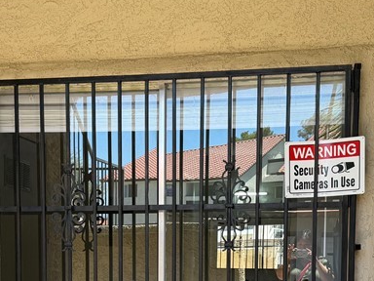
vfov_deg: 21.9
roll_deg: +0.1
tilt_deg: -3.5
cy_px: 300
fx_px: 691
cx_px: 170
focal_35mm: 64
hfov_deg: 30.3
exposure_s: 1/401
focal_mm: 6.76
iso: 80
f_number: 1.78
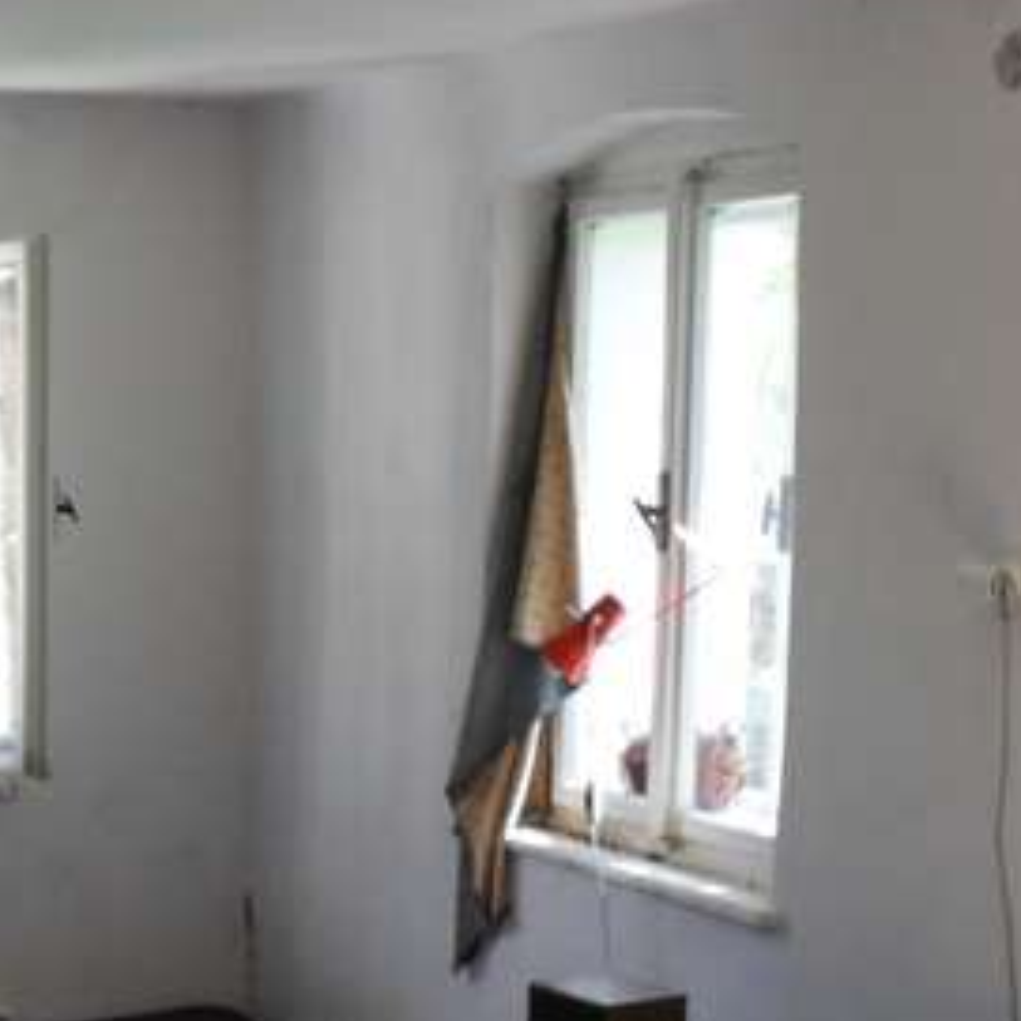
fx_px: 2436
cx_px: 203
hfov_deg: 23.3
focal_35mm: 73
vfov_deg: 23.2
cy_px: 867
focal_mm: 6.3
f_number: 3.2
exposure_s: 1/45
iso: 100
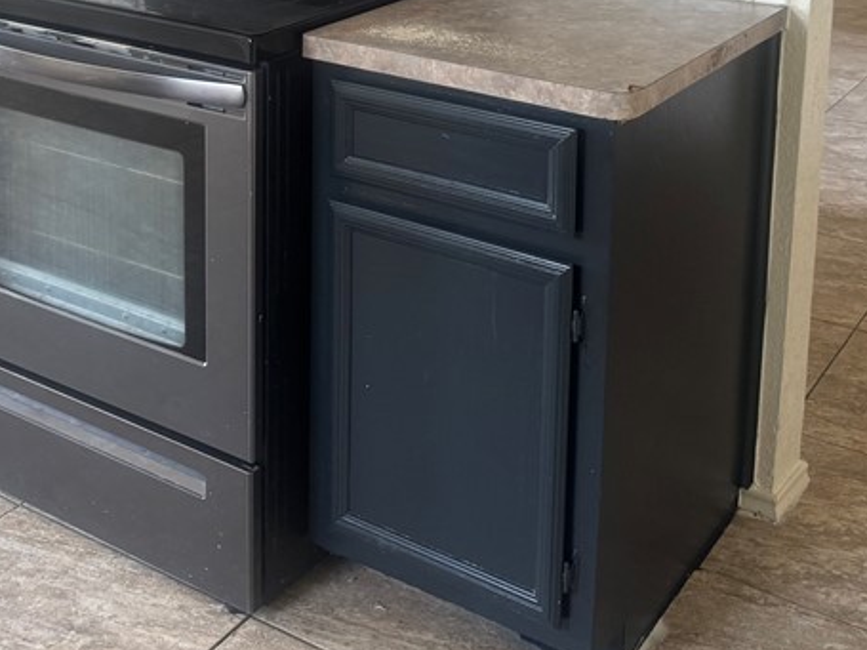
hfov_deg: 35.5
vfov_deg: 25.0
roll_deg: +0.4
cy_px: -72
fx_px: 1352
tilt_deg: -10.3
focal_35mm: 54
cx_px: 360
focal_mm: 6.76
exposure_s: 1/60
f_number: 1.78
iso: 200
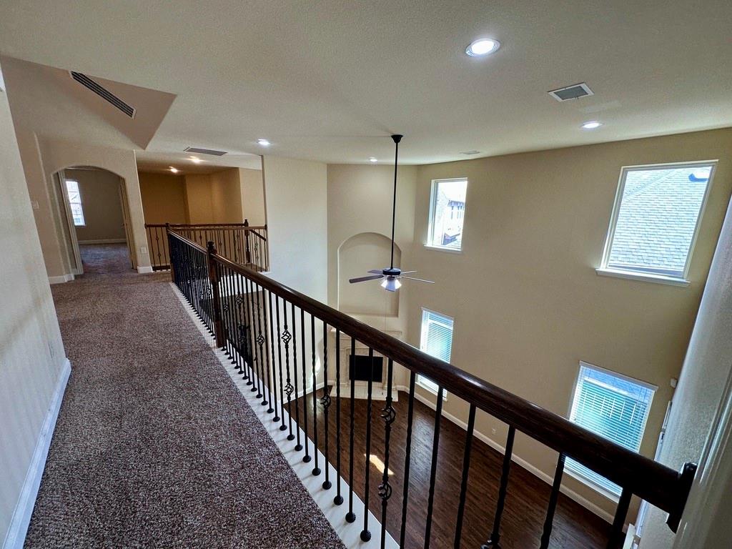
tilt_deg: -13.2
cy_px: 274
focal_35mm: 14
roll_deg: -1.2
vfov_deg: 85.7
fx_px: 296
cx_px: 366
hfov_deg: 102.1
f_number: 2.2
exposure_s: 1/120
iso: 125
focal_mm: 2.22
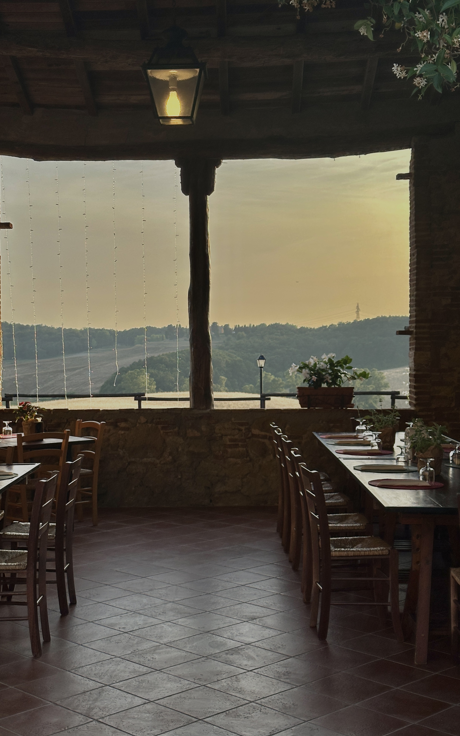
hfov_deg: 25.3
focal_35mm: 51
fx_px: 1023
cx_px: 184
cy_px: 368
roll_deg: -0.1
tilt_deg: -0.3
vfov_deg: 39.6
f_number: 1.78
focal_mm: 6.86
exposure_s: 1/3257
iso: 64
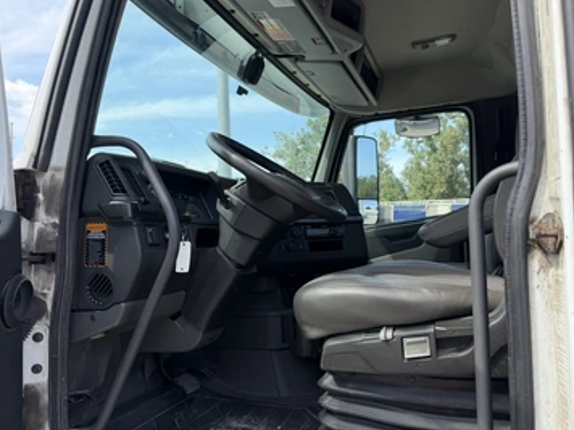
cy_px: 219
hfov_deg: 65.2
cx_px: 310
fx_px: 448
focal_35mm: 27
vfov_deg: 51.4
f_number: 1.78
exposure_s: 1/1585
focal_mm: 6.76
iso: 80
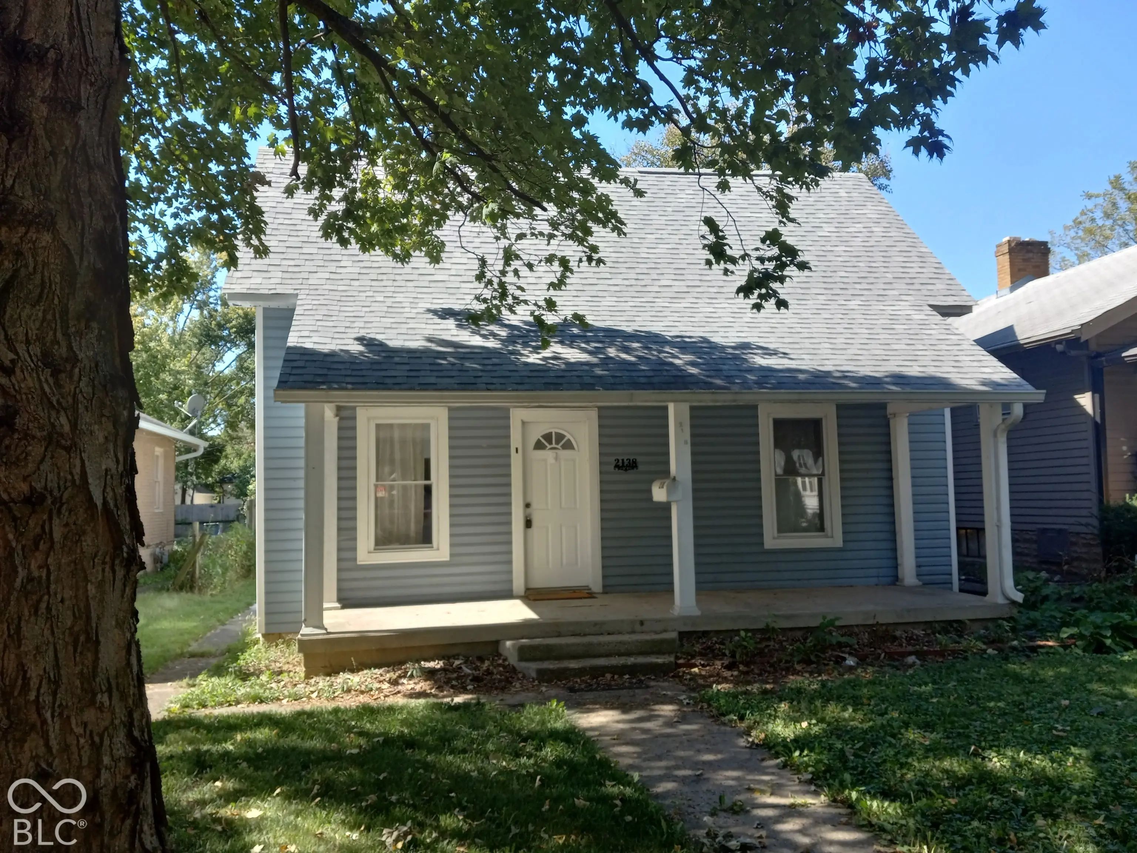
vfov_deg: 51.4
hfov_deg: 65.3
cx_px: 568
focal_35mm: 27
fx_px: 887
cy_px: 426
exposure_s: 1/510
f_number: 1.8
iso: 40
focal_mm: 3.94
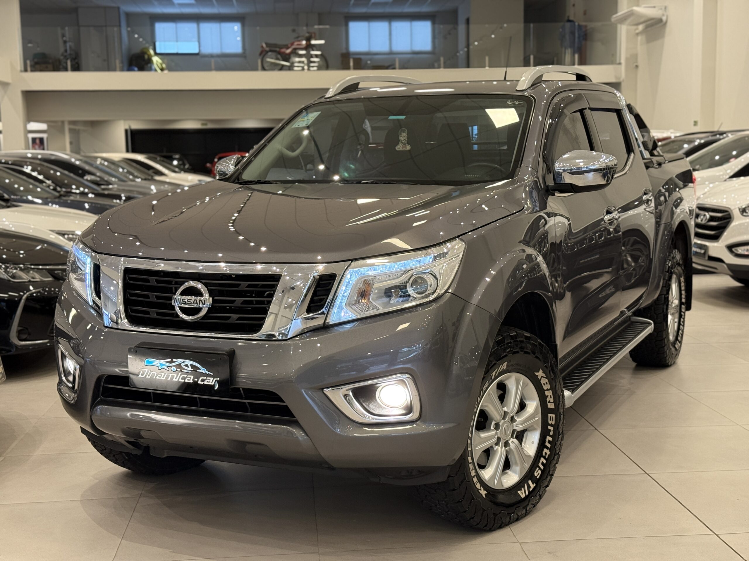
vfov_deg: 30.3
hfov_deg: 39.7
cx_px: 374
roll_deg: +0.9
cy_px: 280
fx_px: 1039
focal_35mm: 48
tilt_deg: -6.3
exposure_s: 1/60
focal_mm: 6.76
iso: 250
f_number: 1.78
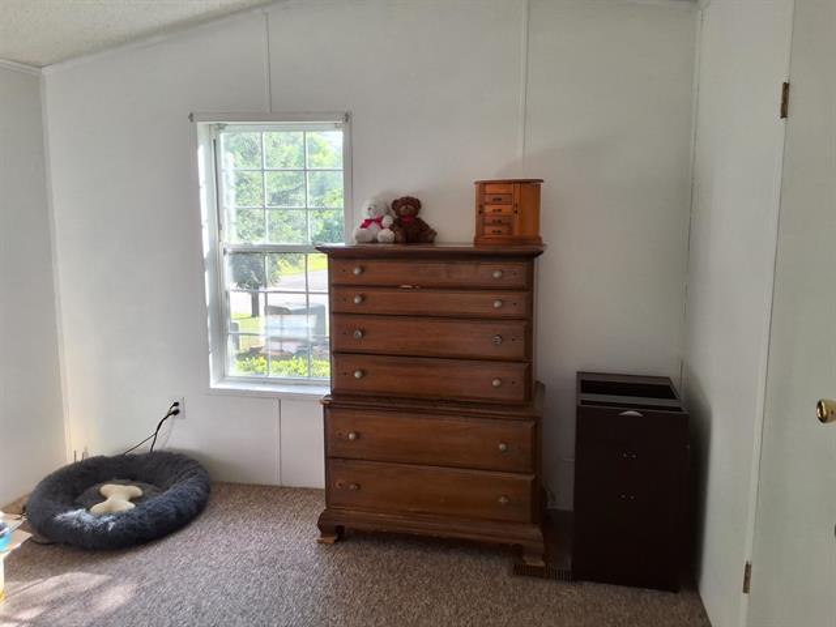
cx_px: 418
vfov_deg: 49.7
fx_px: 676
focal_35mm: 28
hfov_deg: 63.4
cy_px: 314
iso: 32
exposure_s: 1/147
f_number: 1.9
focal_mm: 2.91
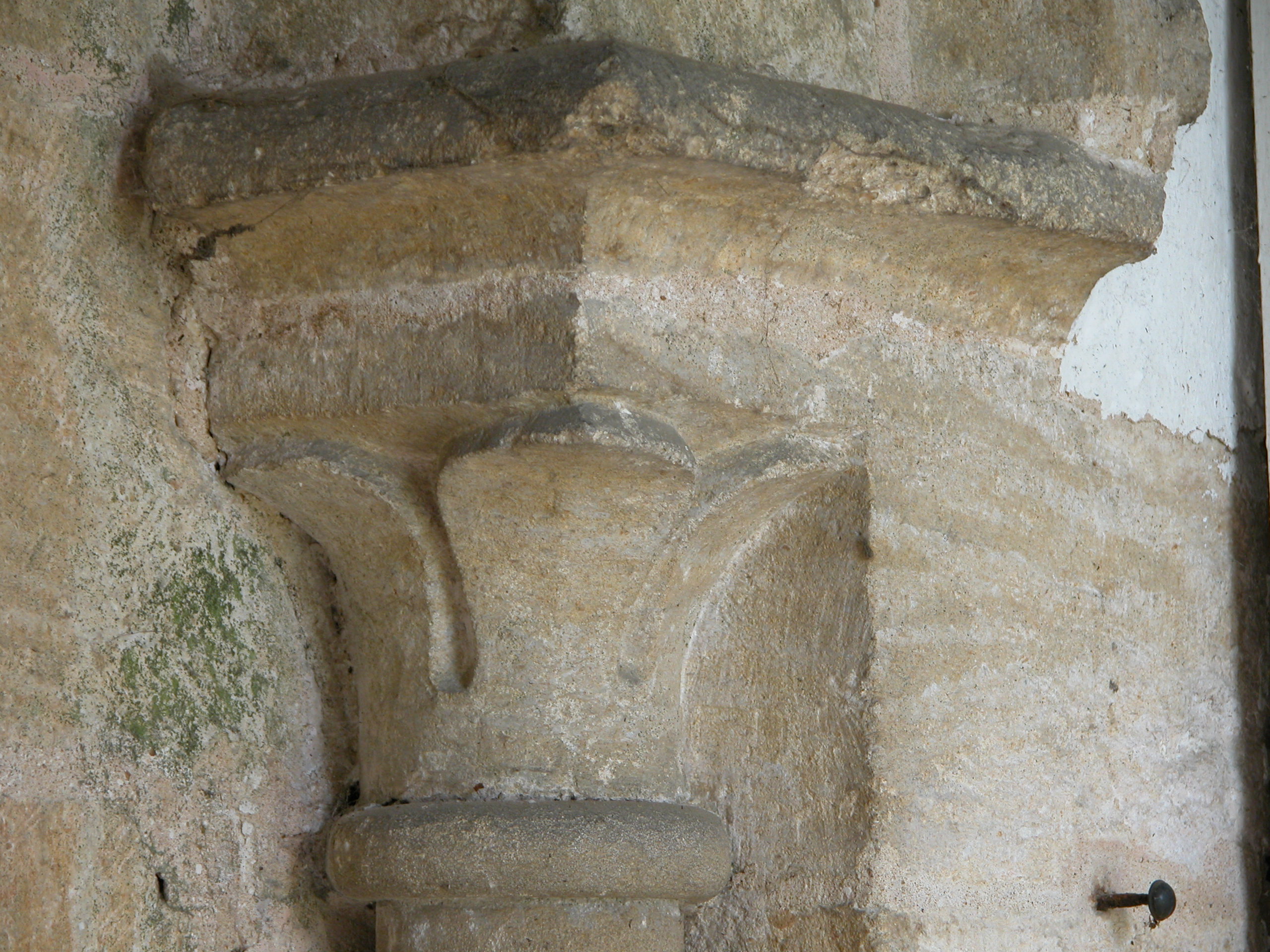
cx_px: 635
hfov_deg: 11.2
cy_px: 476
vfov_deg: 8.4
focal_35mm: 176
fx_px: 6457
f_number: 4
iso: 100
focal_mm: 44.7
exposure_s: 1/15
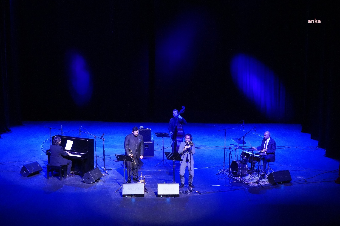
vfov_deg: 20.9
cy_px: 113
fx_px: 614
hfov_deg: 31.0
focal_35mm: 65
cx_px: 170
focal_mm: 65
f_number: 6.3
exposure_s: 1/100
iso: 20000
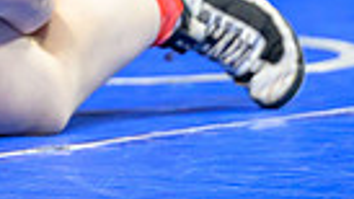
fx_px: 6044
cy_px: -294
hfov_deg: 3.3
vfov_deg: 1.9
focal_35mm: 644
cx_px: -404
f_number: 2.8
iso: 2000
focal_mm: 115
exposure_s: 1/800
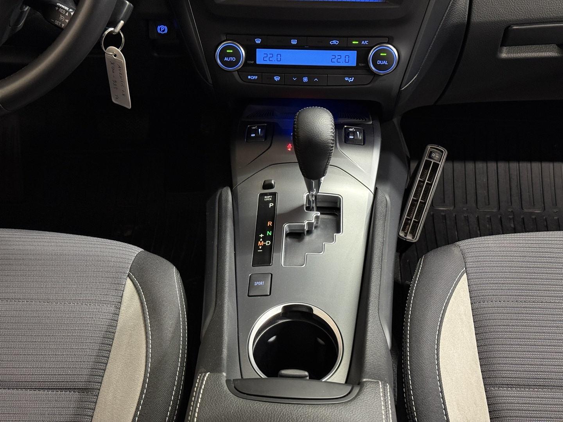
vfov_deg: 30.3
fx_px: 781
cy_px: 211
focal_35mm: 48
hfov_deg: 39.7
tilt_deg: -36.1
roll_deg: +0.3
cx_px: 282
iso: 320
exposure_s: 1/33
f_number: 1.78
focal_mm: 6.76
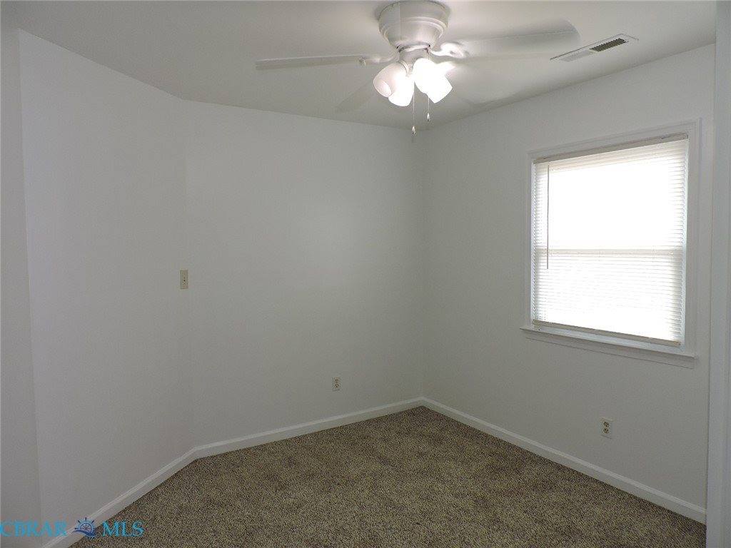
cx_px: 366
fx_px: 507
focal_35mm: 24
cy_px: 274
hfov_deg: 71.6
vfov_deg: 56.8
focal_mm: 4.3
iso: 100
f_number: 3
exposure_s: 1/40
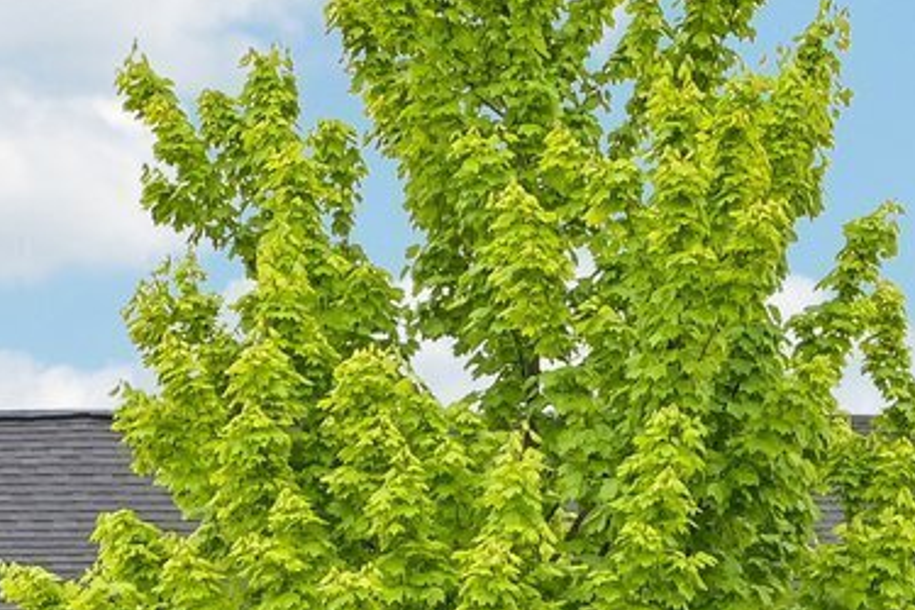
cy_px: 516
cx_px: -239
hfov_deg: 12.2
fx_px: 4168
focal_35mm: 164
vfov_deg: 8.3
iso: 100
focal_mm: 30
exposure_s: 1/30
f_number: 8
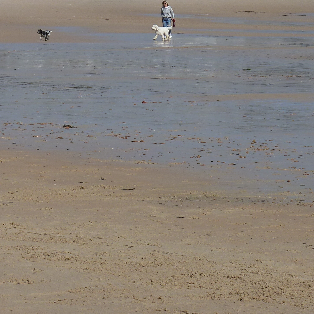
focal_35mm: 222
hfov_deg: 7.8
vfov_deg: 7.9
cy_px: 20
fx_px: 2278
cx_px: 4
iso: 80
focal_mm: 14.7
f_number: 5.6
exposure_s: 1/640
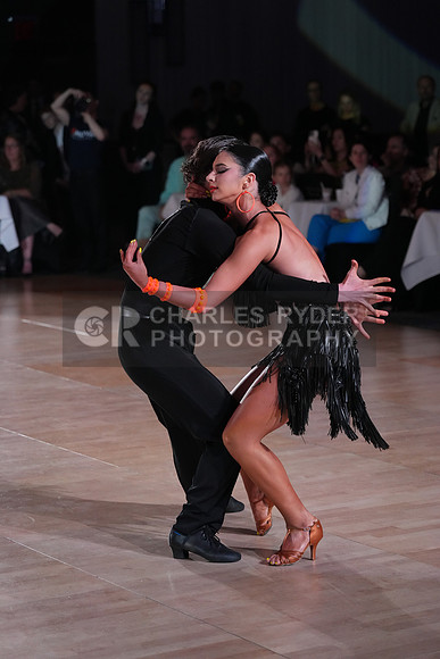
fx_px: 1924
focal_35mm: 105
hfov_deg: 13.0
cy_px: 330
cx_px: 220
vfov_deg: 19.5
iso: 4000
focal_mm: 105
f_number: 4
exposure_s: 1/500
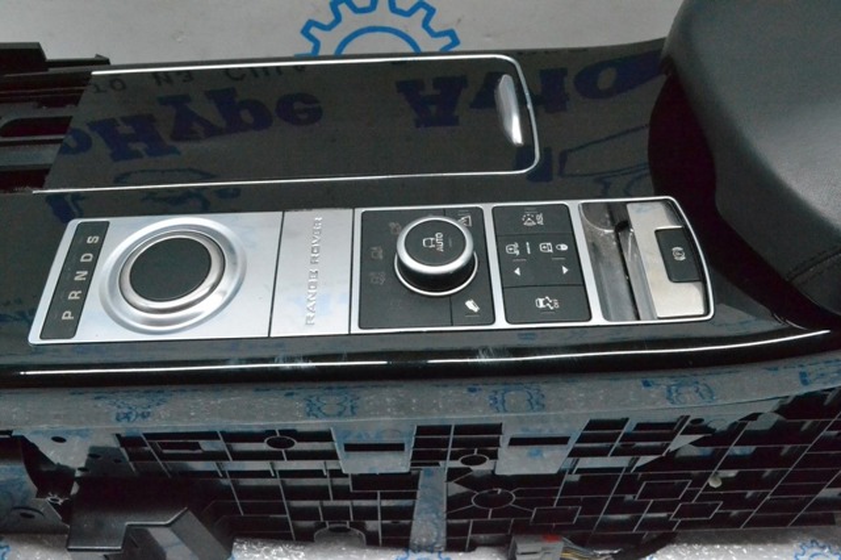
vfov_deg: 43.6
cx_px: 420
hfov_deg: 62.0
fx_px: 700
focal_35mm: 30
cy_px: 280
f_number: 11
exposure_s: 1/160
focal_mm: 20
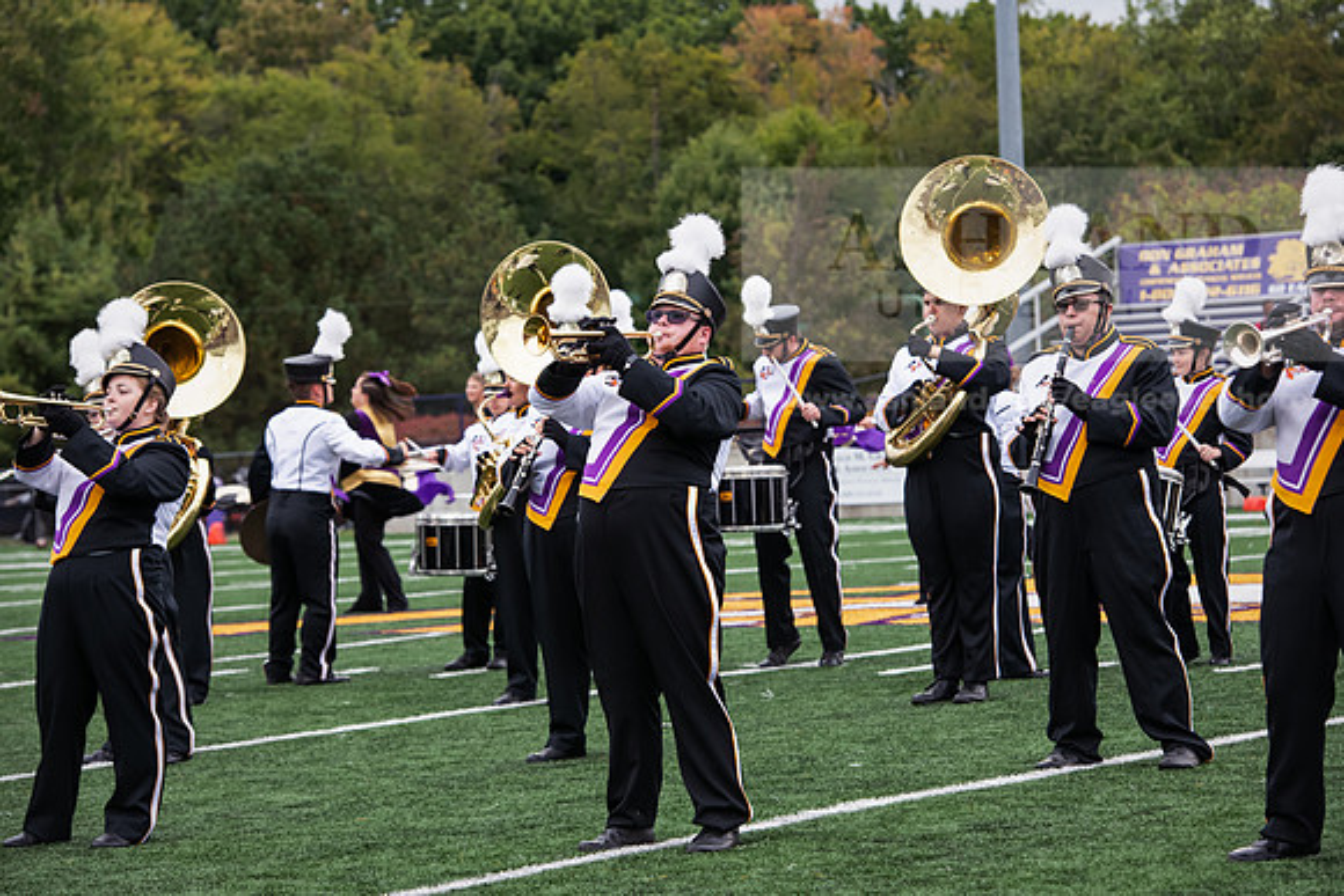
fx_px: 4556
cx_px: 672
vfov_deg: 11.2
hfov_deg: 16.8
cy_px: 448
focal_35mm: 122
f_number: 5.6
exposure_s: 1/400
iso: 640
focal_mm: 122
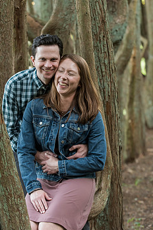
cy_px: 104
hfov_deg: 11.1
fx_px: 784
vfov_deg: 16.6
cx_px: 80
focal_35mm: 123
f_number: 3.5
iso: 1250
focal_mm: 95
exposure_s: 1/80
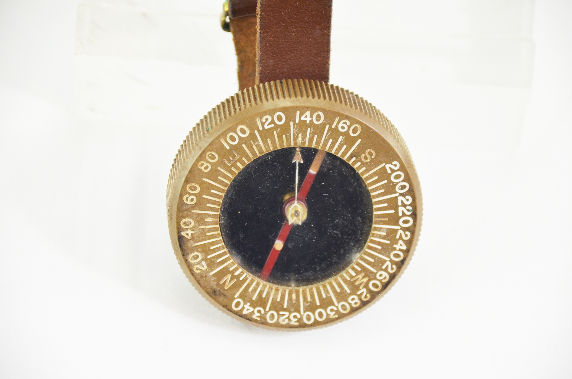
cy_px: 190
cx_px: 286
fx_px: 3211
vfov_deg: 6.8
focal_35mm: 202
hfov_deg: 10.2
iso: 800
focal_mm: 135
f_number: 5.6
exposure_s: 1/200
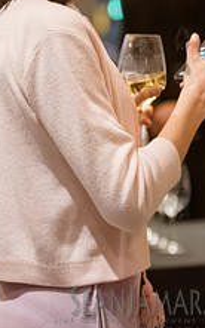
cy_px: 50
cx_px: 181
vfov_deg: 9.8
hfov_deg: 6.1
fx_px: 1914
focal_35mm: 214
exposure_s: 1/250
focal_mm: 80
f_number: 2.8
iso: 8000
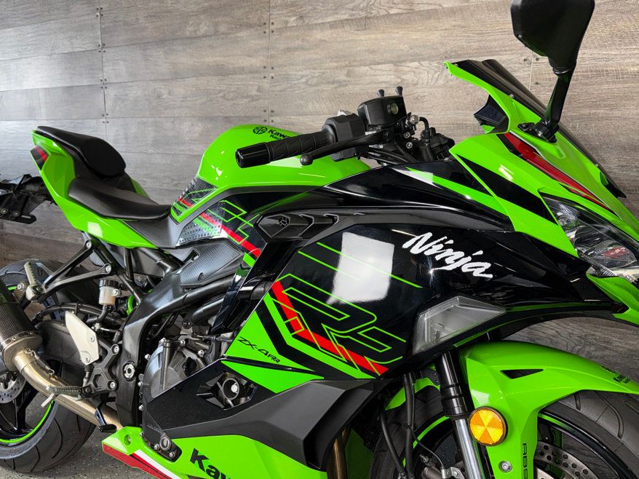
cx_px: 303
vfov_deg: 49.6
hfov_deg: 63.4
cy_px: 264
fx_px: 517
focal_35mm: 28
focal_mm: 6.76
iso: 50
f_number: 1.78
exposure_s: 1/35
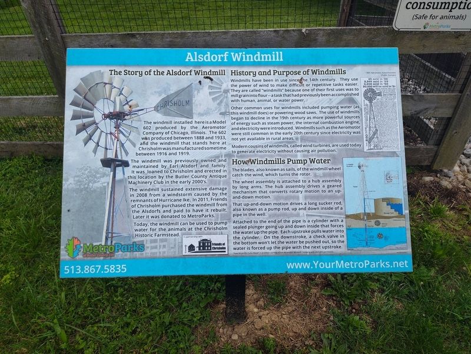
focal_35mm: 23
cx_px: 236
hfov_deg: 73.9
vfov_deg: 58.9
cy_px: 177
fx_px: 313
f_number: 1.8
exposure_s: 1/455
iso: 100
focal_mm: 5.56
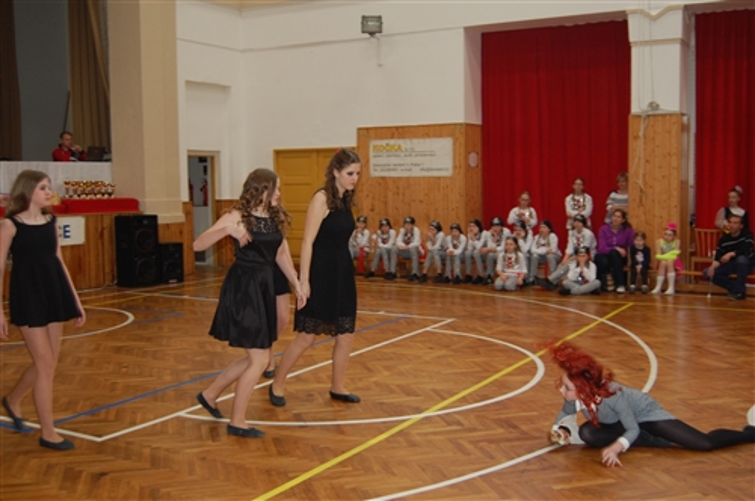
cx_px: 378
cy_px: 250
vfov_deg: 34.1
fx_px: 817
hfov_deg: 49.6
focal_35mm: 39
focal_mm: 26
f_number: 4.2
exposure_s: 1/60
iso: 400
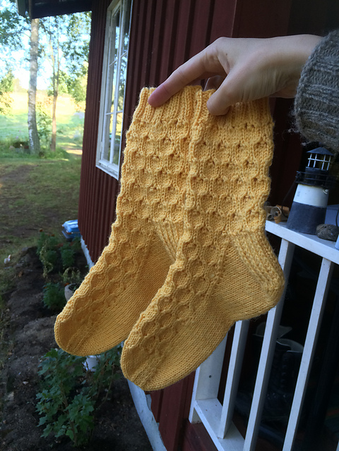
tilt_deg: -11.3
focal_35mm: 29
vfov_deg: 61.7
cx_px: 170
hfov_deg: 48.2
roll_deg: -5.7
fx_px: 379
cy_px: 226
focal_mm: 4.15
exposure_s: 1/100
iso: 64
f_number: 2.2
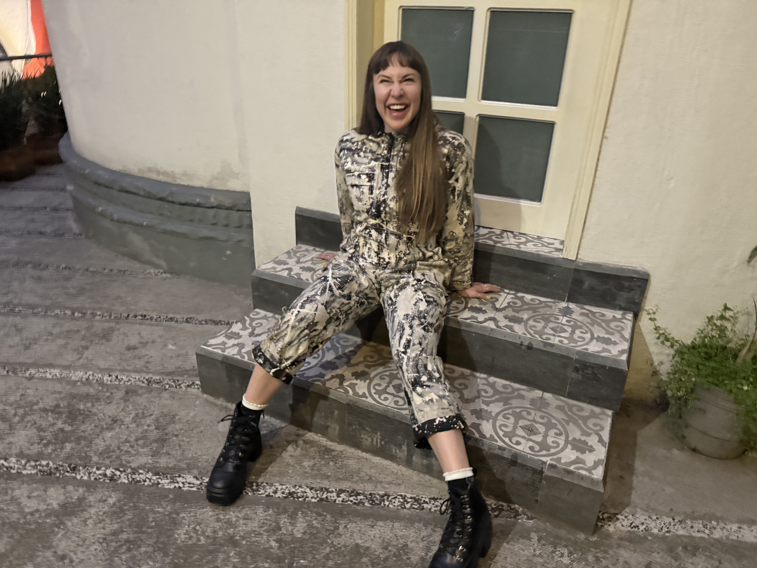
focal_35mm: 24
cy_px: 284
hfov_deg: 71.6
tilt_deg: -23.4
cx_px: 378
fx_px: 525
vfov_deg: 56.8
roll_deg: +0.1
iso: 1250
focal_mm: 6.76
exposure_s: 1/30
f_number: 1.78
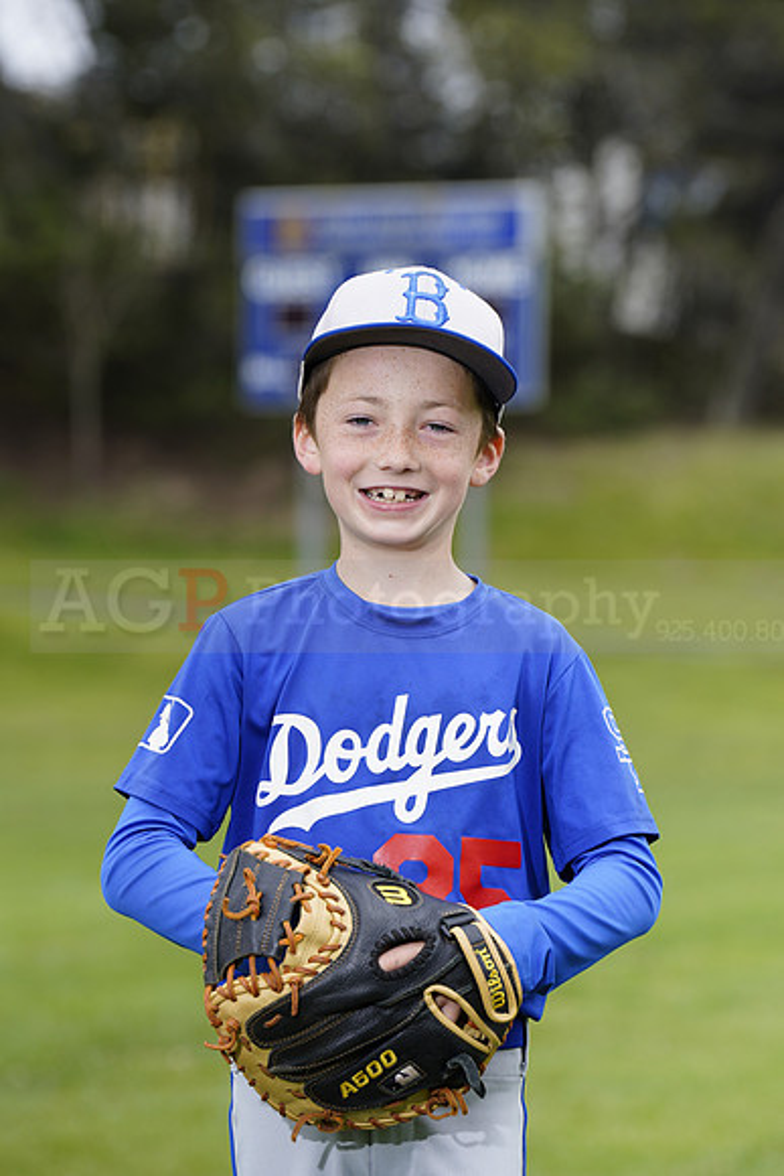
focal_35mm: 191
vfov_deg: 10.8
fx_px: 6235
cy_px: 588
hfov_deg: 7.2
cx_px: 392
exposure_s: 1/250
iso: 100
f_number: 6.3
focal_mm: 191
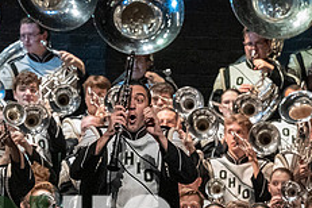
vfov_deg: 2.4
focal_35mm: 564
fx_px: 4888
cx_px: 70
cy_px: 258
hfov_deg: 3.7
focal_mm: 150
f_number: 4
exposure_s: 1/500
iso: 4000
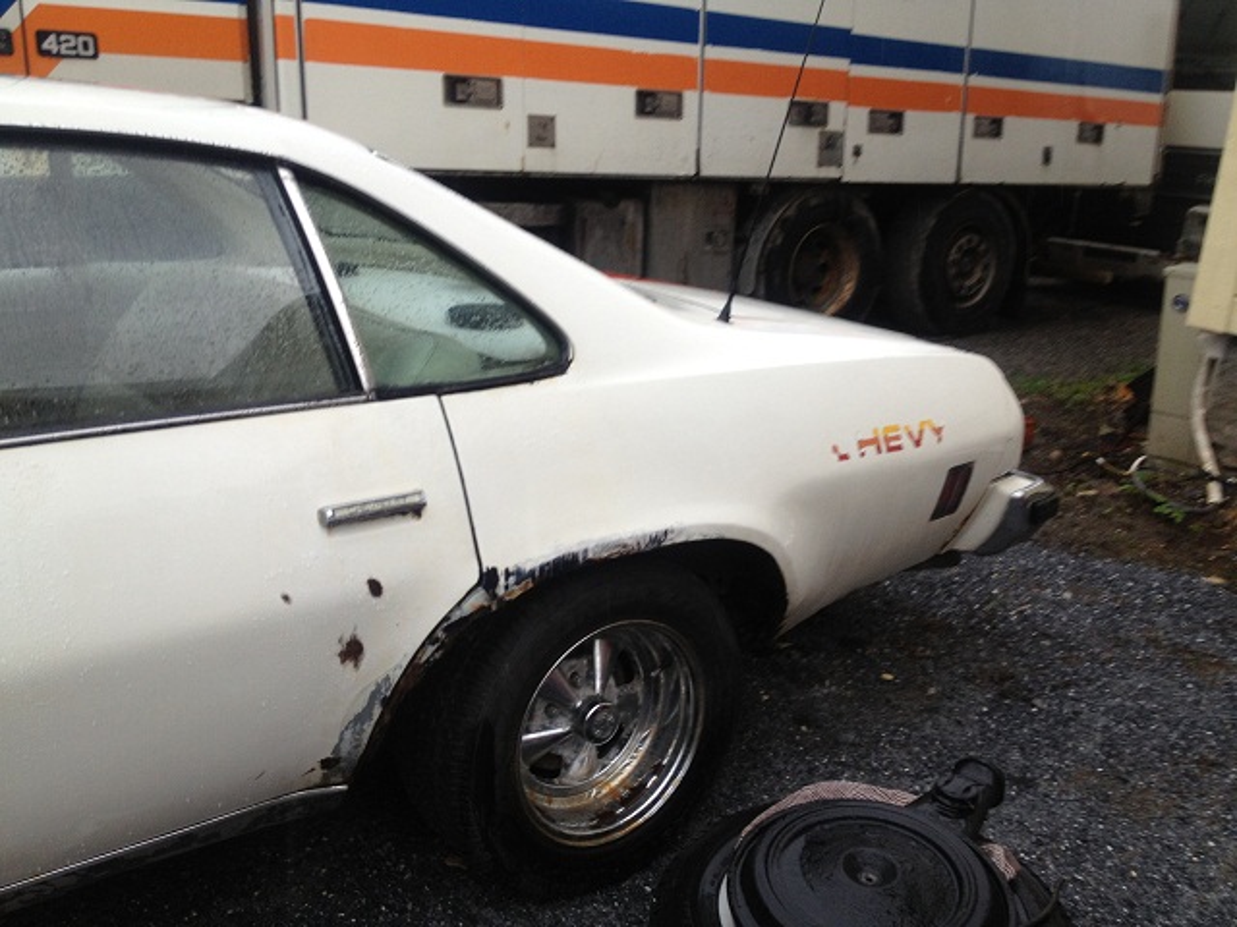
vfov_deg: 40.7
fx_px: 1251
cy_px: 464
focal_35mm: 35
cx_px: 618
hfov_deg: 52.6
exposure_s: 1/120
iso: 64
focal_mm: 4.28
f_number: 2.4
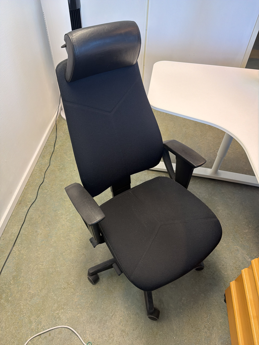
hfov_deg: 56.8
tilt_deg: -44.5
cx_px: 130
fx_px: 239
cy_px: 172
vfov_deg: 71.6
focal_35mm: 24
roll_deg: -2.1
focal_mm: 6.76
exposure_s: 1/100
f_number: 1.78
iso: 200
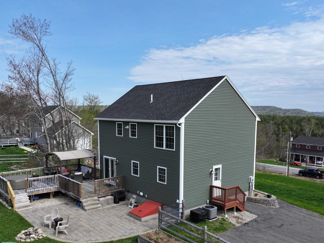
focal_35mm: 31
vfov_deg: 45.1
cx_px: 156
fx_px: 290
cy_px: 148
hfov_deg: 58.4
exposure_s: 1/1600
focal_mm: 12.29
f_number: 2.8
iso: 110
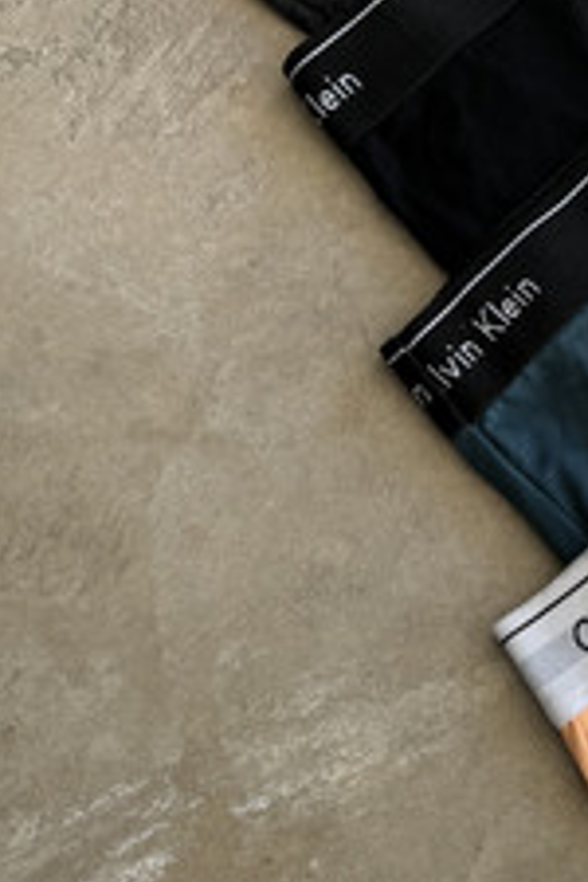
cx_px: 843
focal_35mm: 71
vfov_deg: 28.0
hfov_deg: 17.5
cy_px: 220
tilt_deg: -66.3
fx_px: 1739
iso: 64
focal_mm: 6.76
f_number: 1.78
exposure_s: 1/266
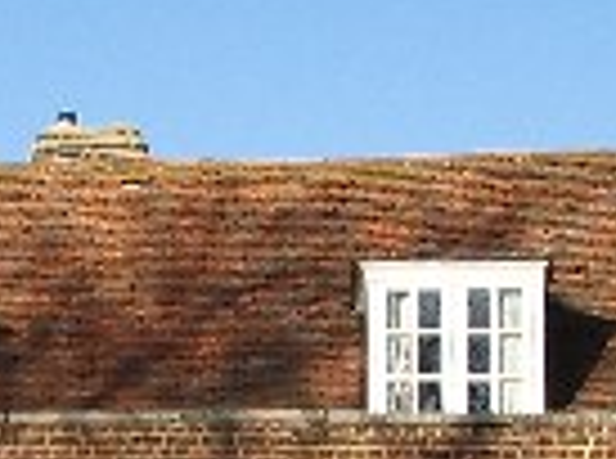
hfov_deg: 11.9
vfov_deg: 8.8
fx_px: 2911
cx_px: -99
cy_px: 693
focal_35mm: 164
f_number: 4.3
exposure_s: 1/250
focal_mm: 5.8
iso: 80
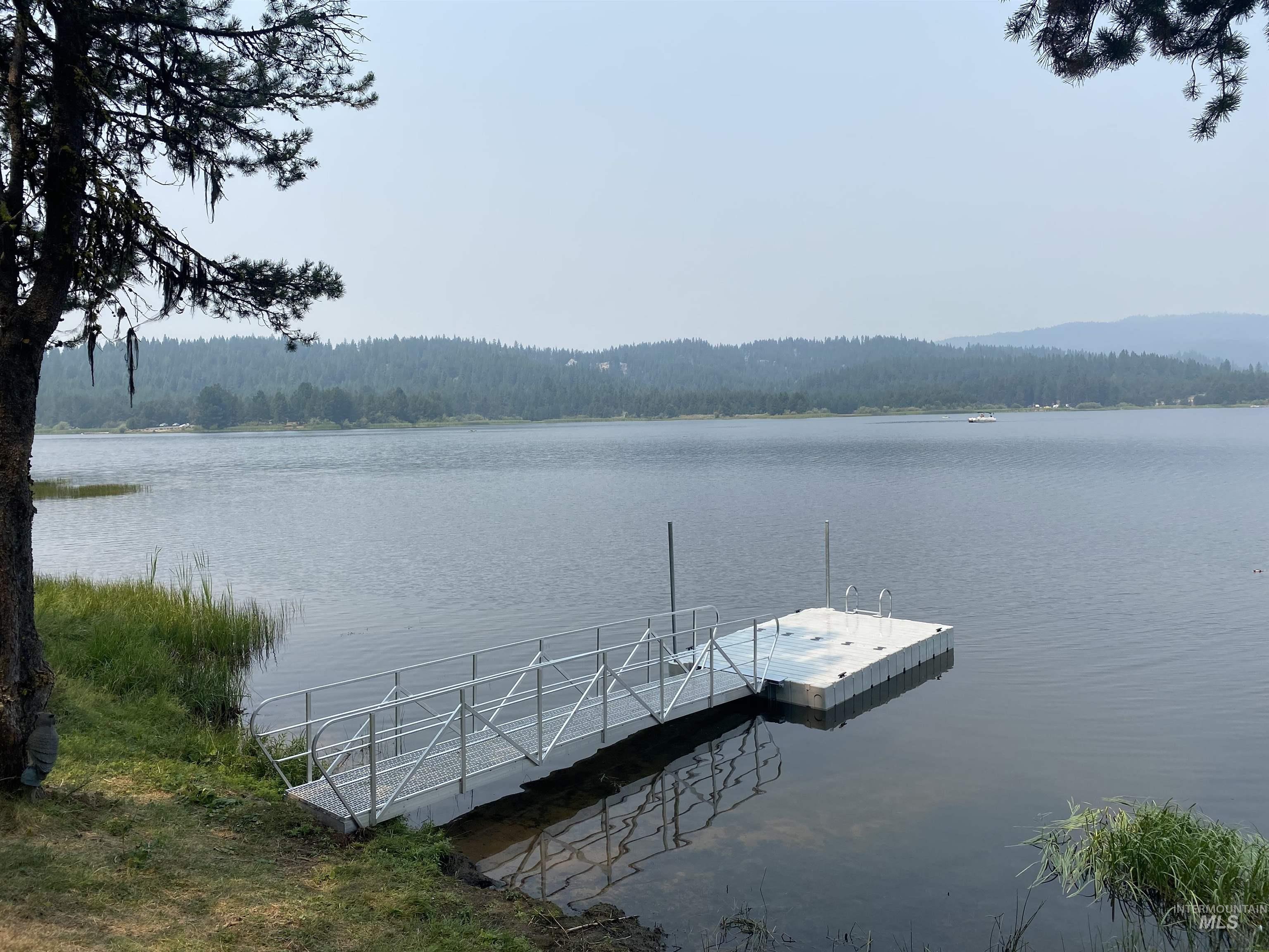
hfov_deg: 67.3
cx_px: 634
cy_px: 476
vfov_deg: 53.1
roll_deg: +1.9
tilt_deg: -4.8
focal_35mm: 26
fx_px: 953
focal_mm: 4.25
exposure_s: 1/3300
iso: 32
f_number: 1.8
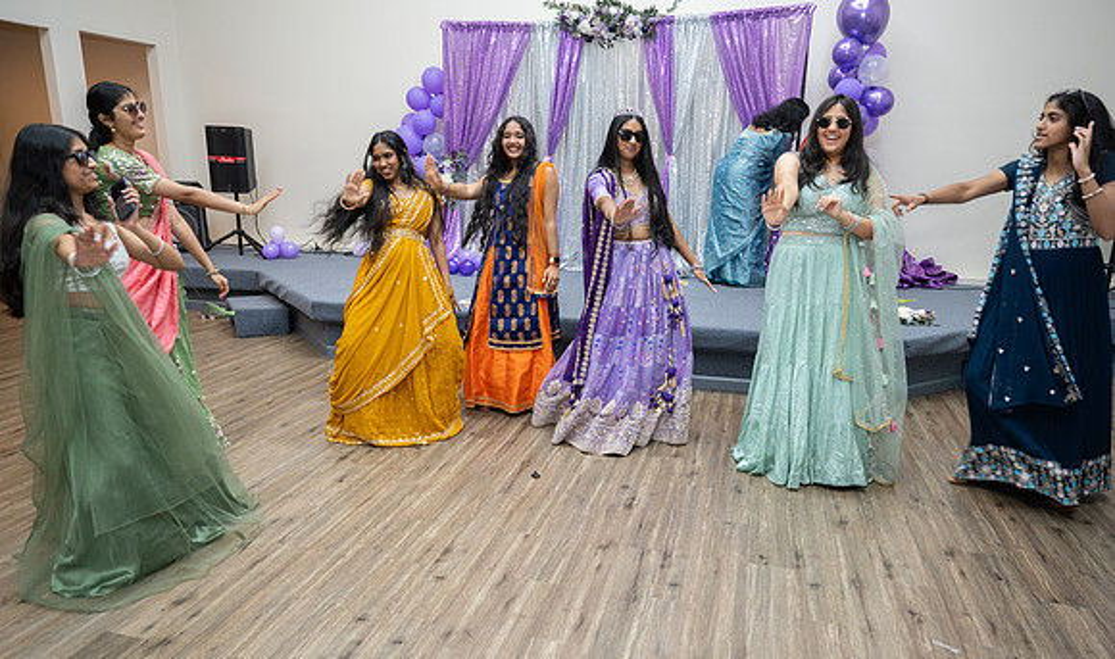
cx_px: 557
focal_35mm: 26
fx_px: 775
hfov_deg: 71.5
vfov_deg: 46.0
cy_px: 371
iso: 1000
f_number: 3.5
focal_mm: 25
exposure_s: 1/160
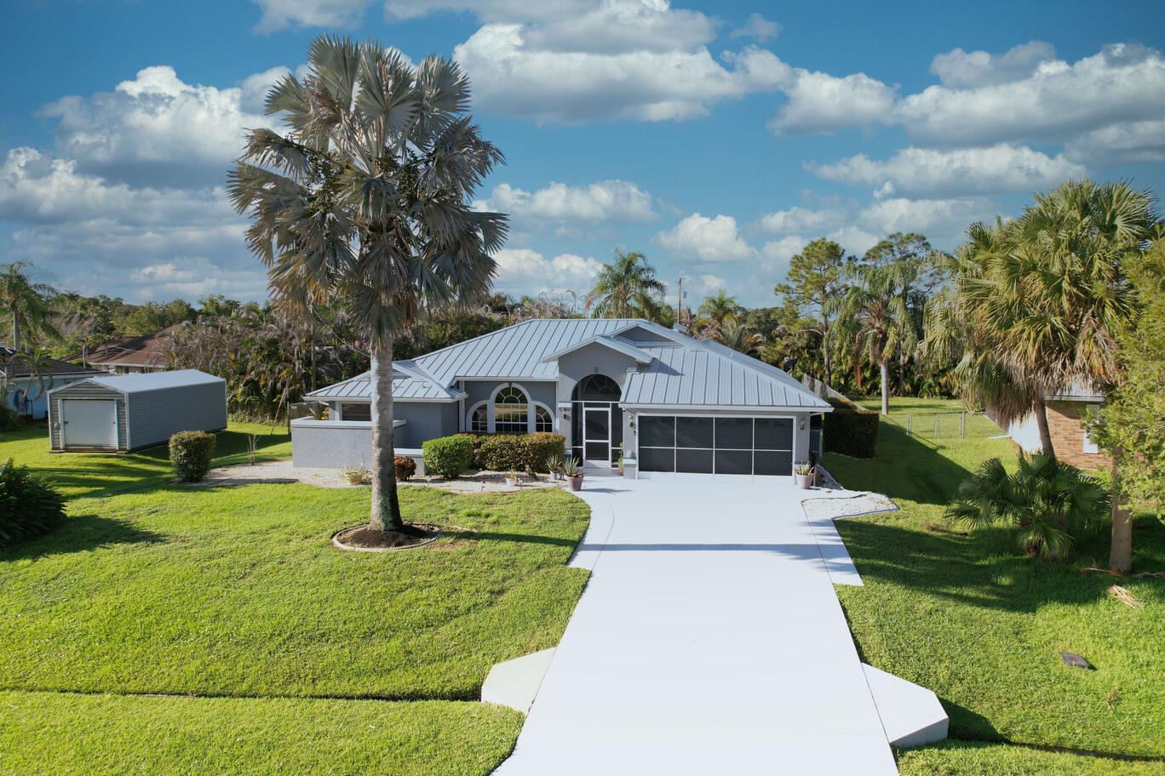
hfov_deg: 78.6
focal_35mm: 22
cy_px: 388
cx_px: 582
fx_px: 712
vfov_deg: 57.2
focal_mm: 8.4
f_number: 2.8
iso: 100
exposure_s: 1/40
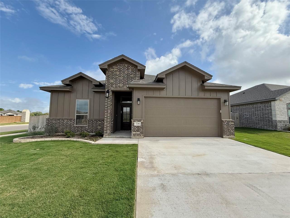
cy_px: 109
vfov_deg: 85.7
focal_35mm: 14
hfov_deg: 102.1
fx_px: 117
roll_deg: -1.1
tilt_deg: +5.0
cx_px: 145
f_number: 2.2
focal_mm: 2.22
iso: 64
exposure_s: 1/1464
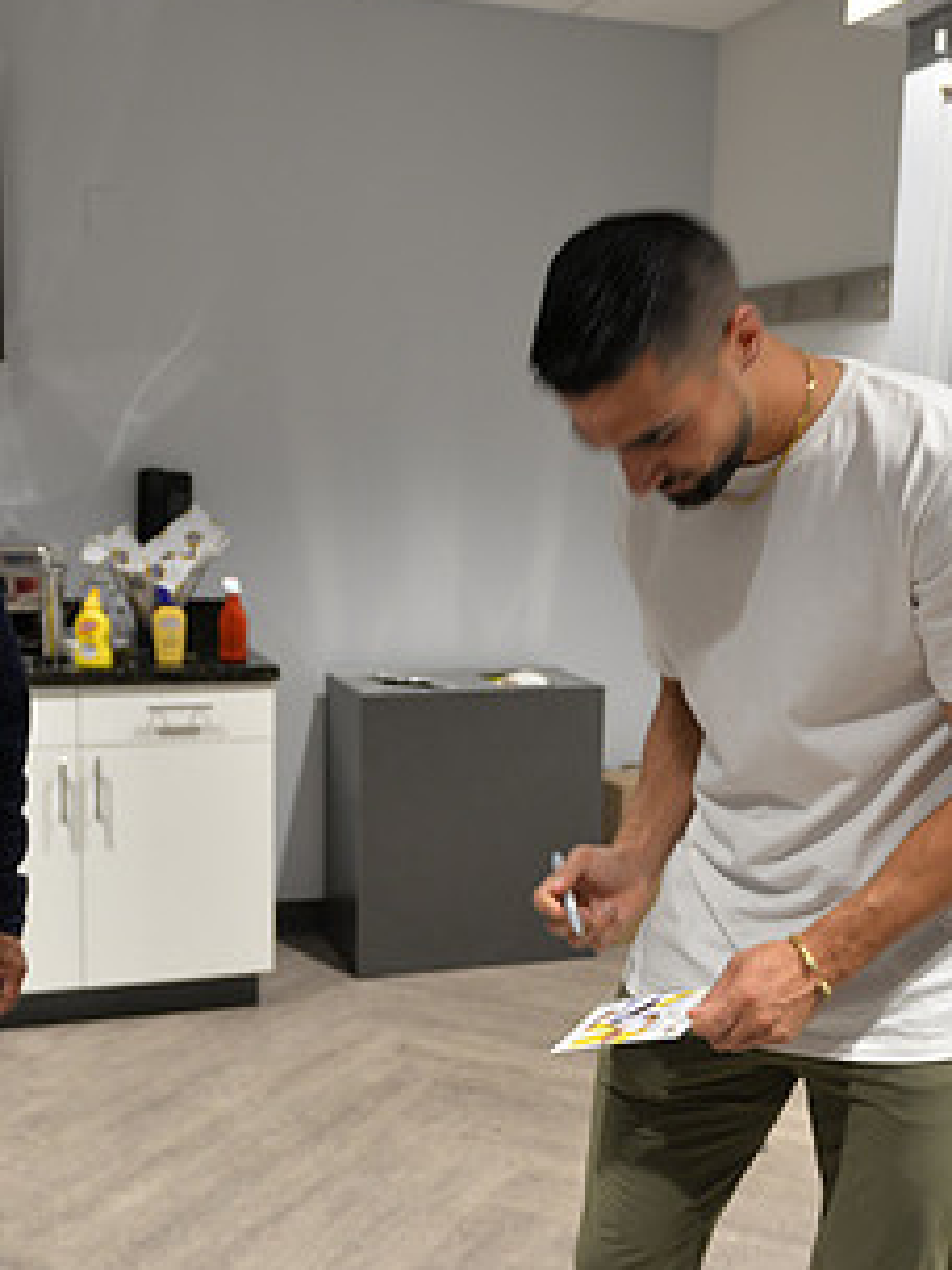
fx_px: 1613
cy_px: 716
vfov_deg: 42.9
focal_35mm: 44
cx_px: 509
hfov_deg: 32.9
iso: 800
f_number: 2.8
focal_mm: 24
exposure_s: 1/60
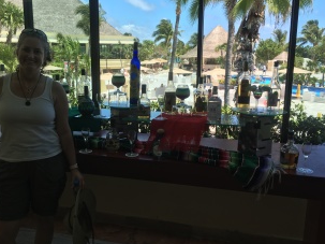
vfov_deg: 40.6
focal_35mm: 35
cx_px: 147
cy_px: 113
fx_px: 328
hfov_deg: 52.6
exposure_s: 1/845
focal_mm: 4.15
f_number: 2.2
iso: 25
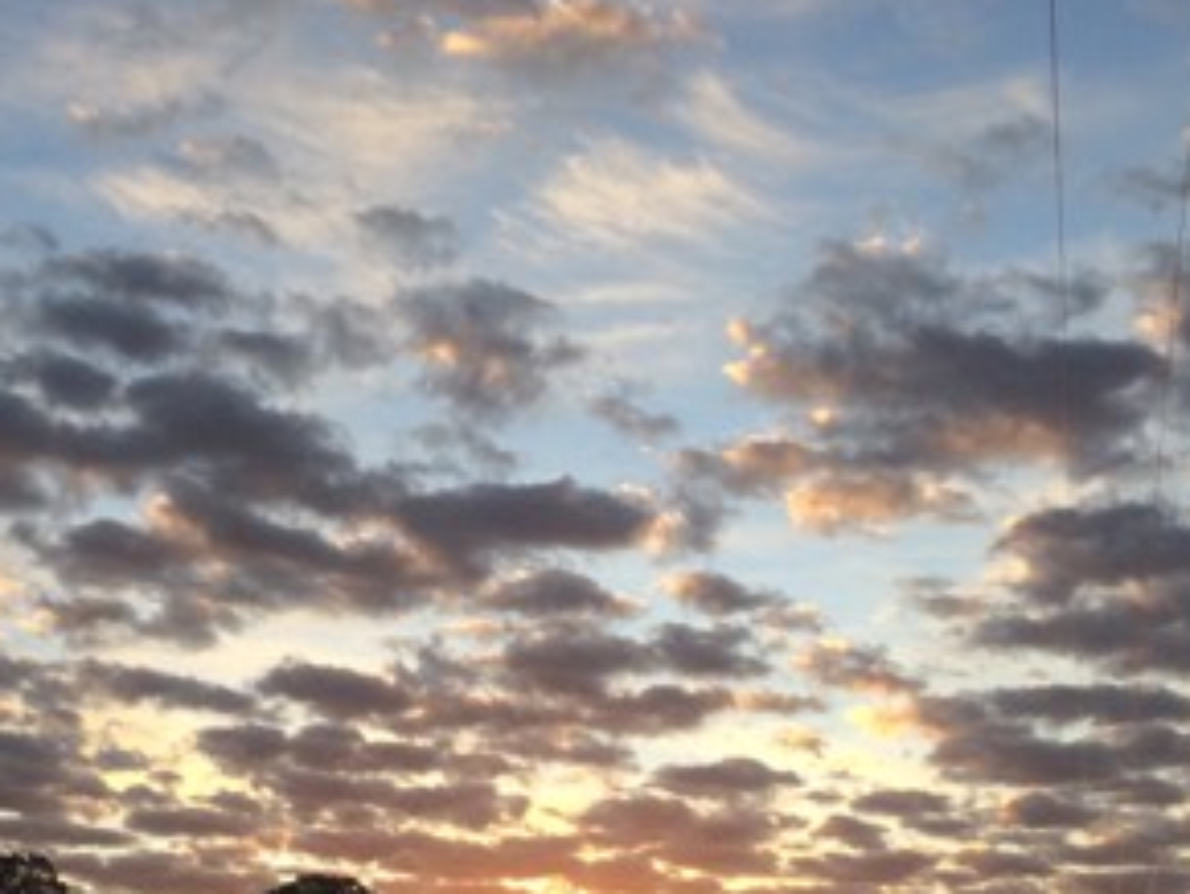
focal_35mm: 52
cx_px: 476
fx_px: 1789
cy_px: 726
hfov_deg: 36.7
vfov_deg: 27.5
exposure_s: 1/578
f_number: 2.2
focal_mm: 4.15
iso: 32
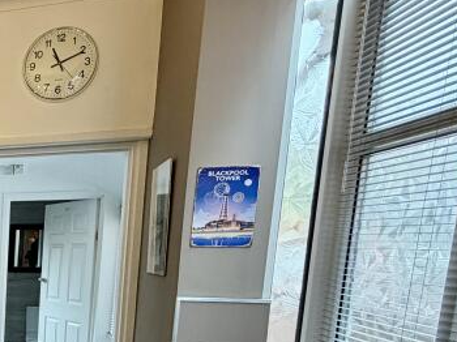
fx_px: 541
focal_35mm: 41
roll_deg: +0.3
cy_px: 329
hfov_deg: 32.5
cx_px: -157
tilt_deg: -9.4
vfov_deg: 32.7
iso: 250
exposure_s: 1/121
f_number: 2.2
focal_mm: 2.22
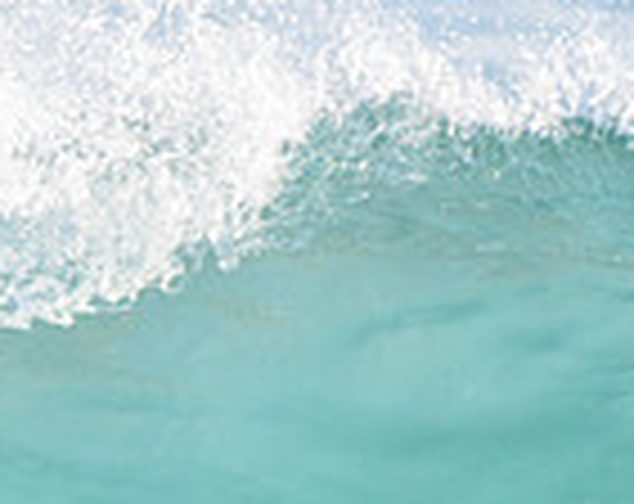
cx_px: -310
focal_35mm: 2372
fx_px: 44385
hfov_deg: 0.8
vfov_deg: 0.7
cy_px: 587
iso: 560
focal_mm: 500
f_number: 5.6
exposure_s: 1/2000
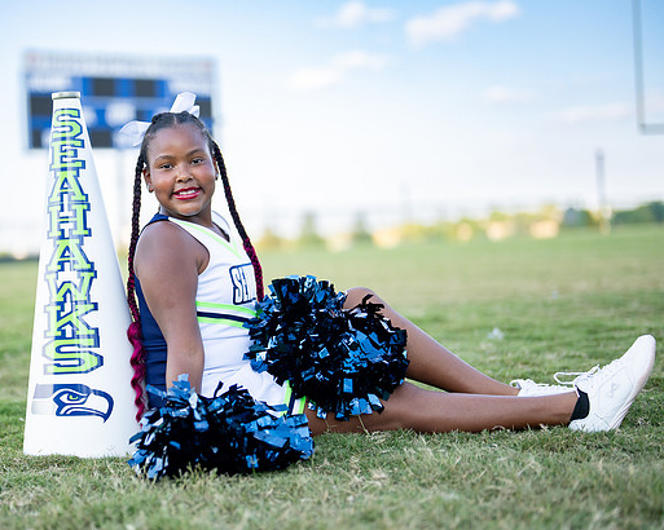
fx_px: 1316
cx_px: 221
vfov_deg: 22.8
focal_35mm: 67
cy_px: 267
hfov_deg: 28.1
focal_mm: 50
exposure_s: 1/2500
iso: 100
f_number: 1.2
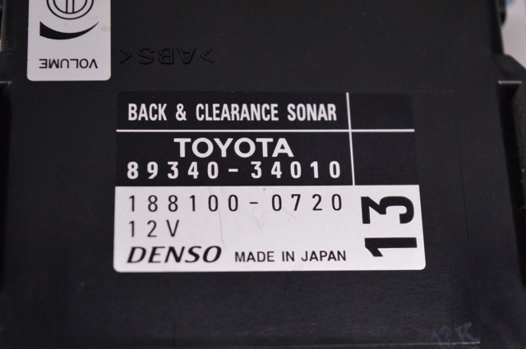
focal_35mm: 82
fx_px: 1204
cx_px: 263
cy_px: 174
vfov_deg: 16.5
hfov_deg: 24.6
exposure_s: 1/400
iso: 3200
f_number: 5.6
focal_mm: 55
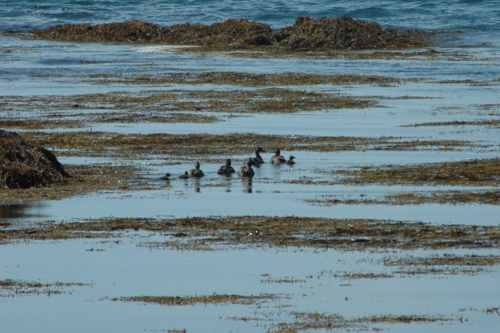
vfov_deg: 3.1
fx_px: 6247
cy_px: 166
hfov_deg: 4.6
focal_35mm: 450
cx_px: 250
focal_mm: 300
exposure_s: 1/640
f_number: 16
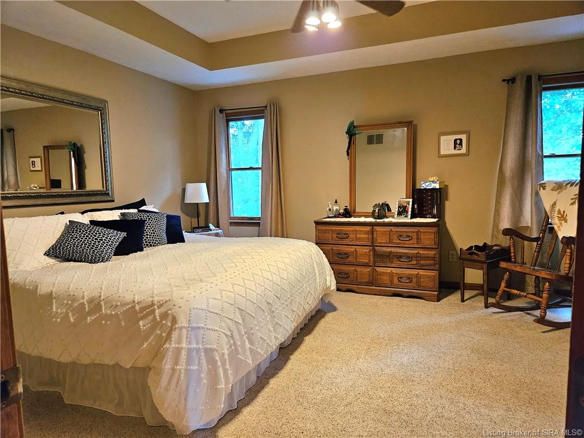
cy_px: 219
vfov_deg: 58.9
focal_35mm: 23
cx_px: 292
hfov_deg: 73.9
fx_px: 388
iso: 800
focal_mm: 5.4
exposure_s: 1/120
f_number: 1.8
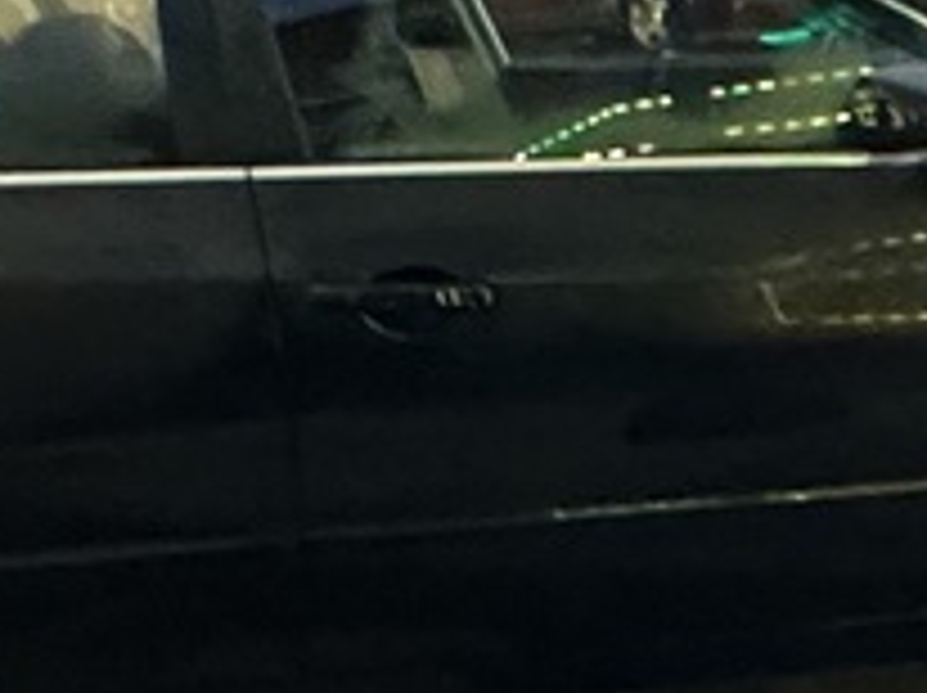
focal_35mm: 109
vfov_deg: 13.5
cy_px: 230
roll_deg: +2.8
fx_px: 2916
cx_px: 1840
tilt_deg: -8.4
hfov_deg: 14.9
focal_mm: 2.22
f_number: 2.2
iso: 1000
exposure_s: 1/60
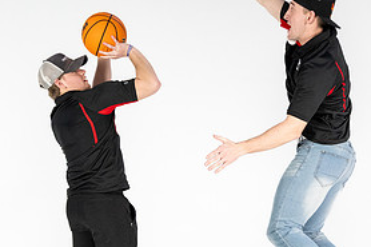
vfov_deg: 22.0
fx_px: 628
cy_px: 196
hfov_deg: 32.8
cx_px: 220
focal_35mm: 61
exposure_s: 1/500
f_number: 3.5
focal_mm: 24
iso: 1250
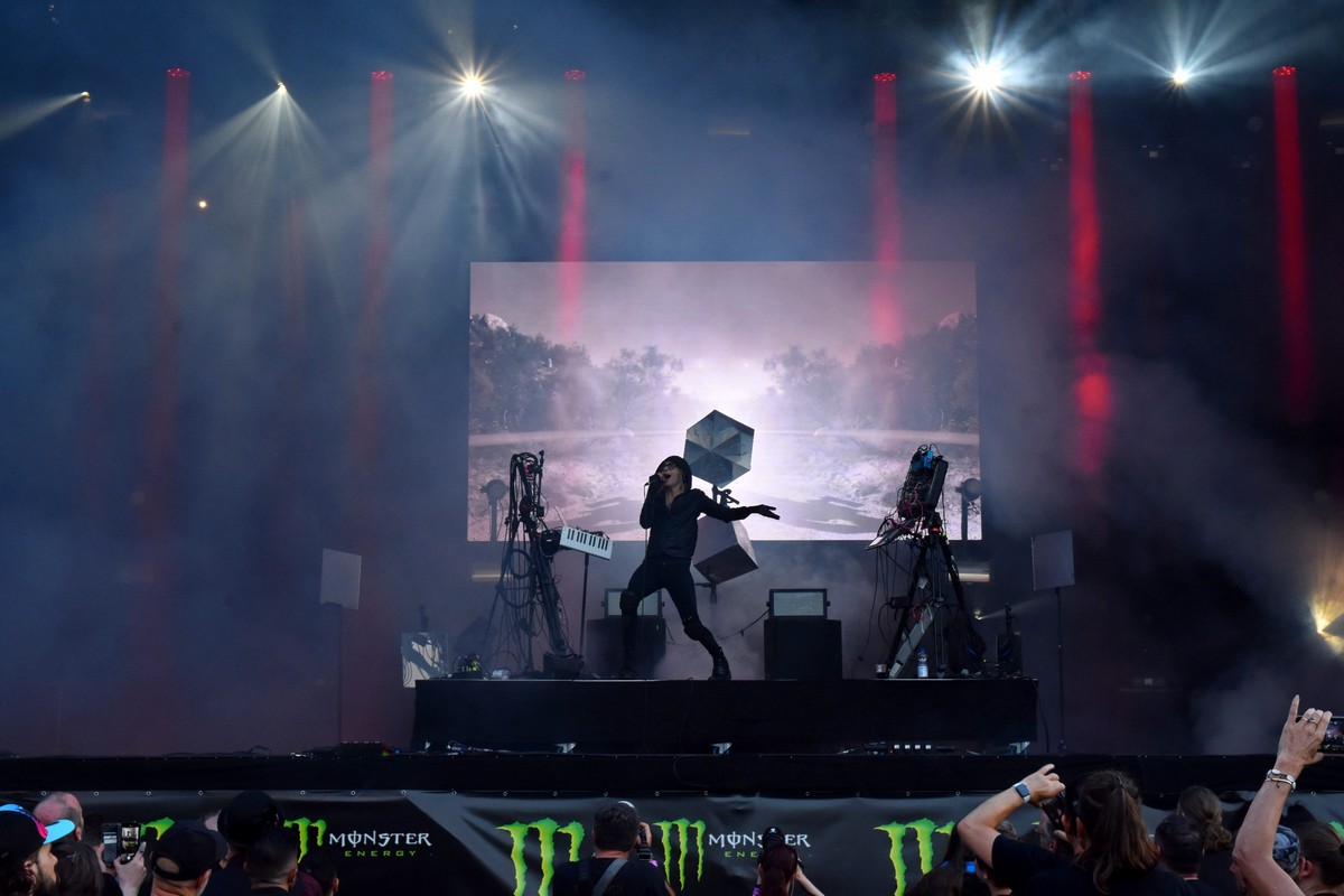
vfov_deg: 22.6
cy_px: 448
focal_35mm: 60
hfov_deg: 33.4
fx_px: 2240
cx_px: 672
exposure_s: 1/100
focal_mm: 40
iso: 1250
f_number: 11
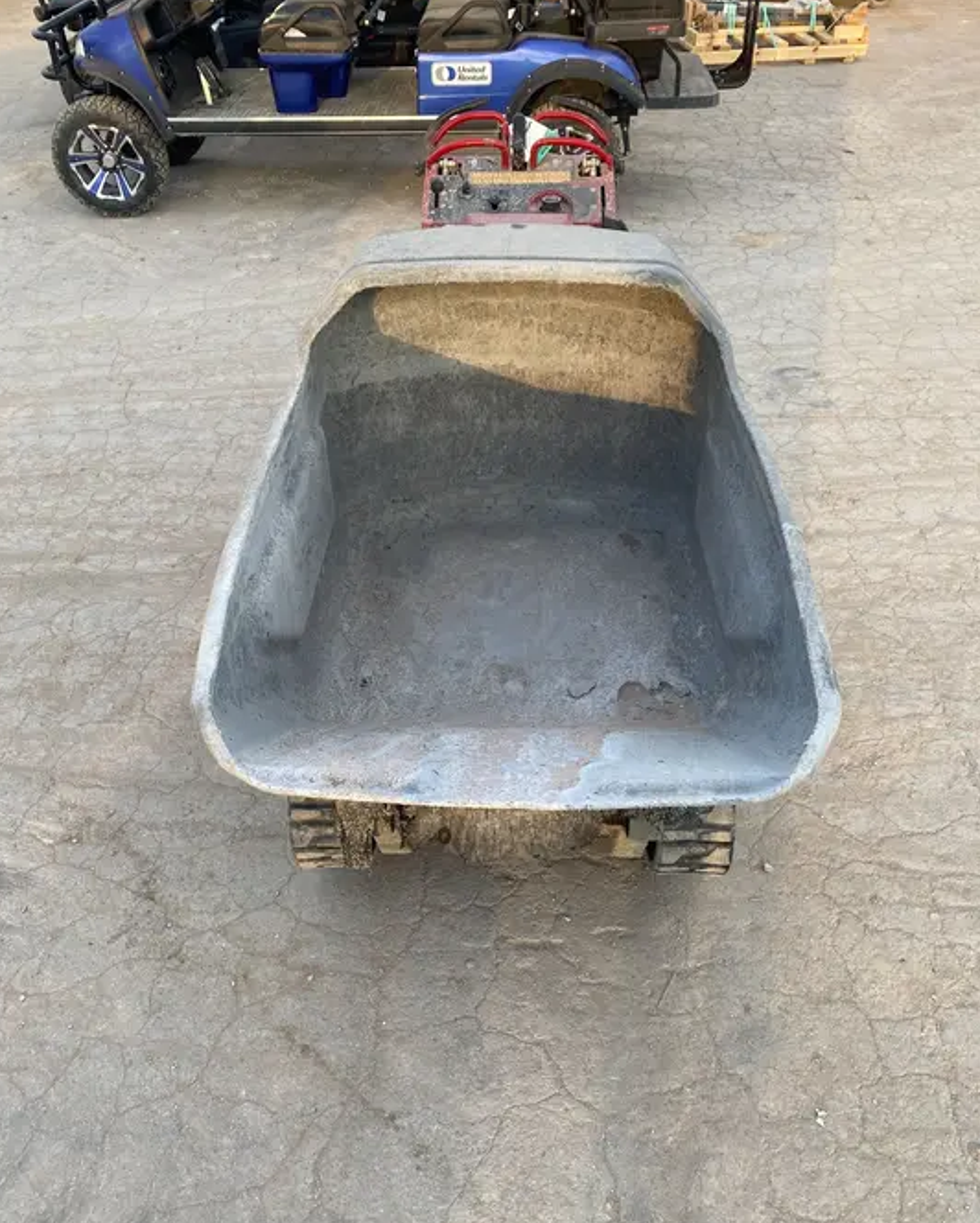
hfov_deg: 51.6
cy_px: 651
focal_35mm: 28
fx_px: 1014
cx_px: 492
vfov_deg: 62.1
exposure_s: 1/170
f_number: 1.8
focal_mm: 4.25
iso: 32
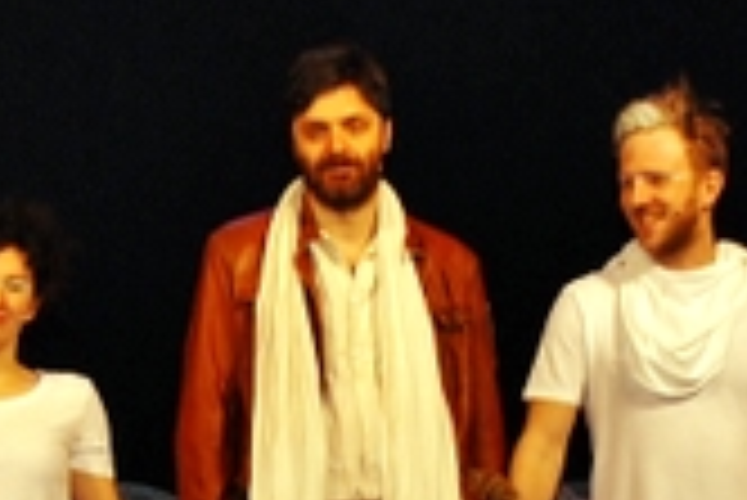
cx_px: 207
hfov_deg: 6.5
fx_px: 6604
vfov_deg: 4.3
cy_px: 495
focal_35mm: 318
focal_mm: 44
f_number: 4.8
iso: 320
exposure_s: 1/60
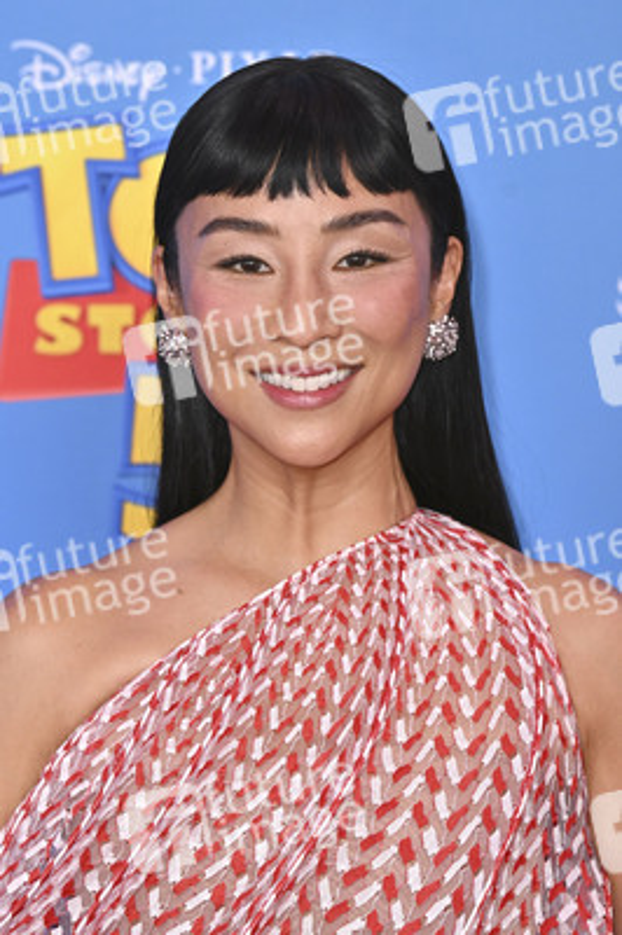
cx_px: 311
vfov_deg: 15.7
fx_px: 3401
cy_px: 468
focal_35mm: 131
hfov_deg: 10.5
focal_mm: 131
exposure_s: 1/250
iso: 1250
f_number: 6.3
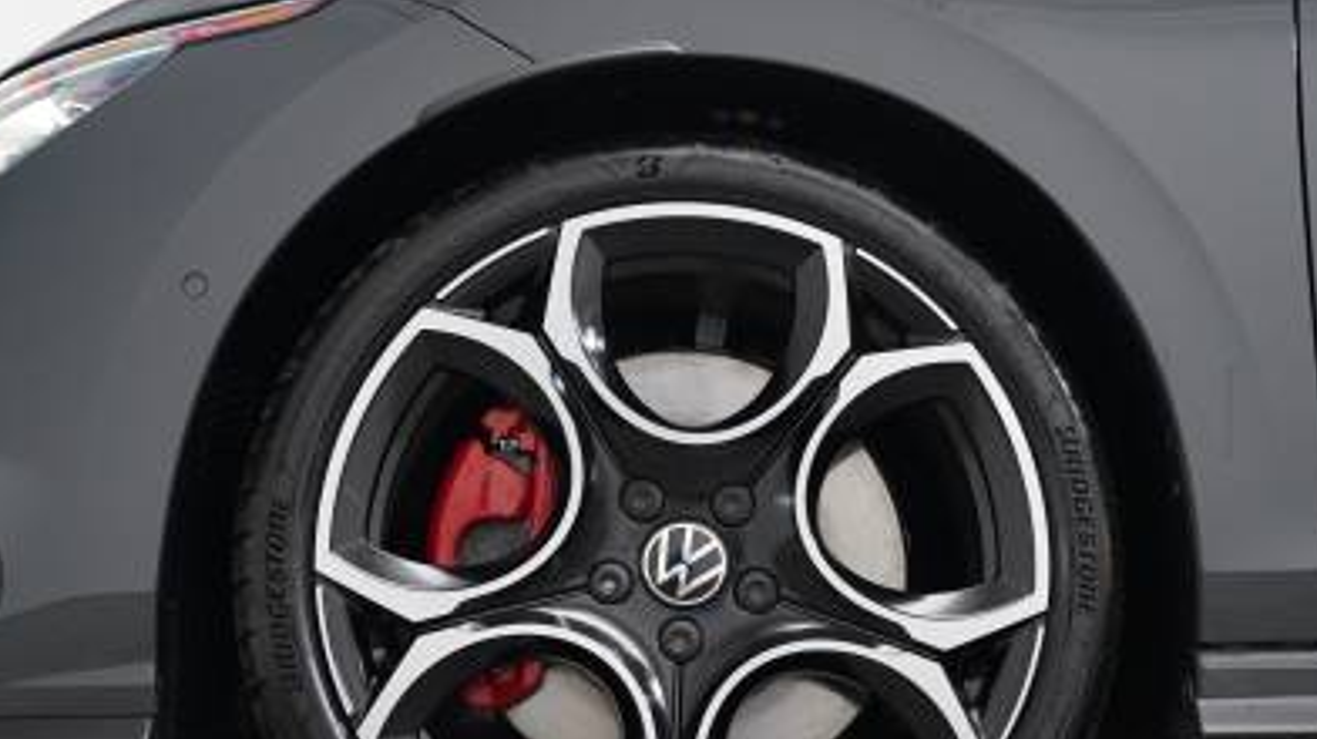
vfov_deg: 22.1
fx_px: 1868
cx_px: 722
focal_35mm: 54
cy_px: 605
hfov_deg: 38.8
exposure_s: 1/160
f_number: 2.8
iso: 1600
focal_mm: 31.3
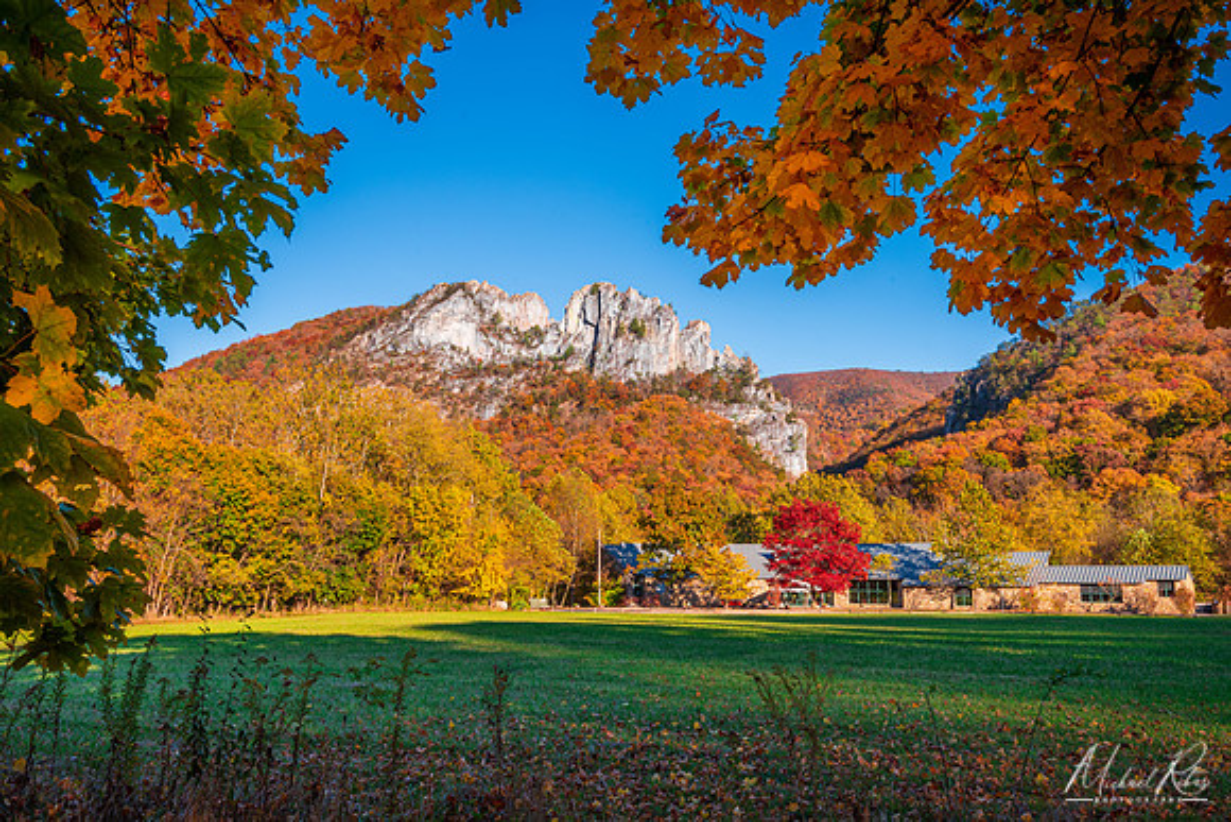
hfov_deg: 60.3
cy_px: 411
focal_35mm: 31
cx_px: 616
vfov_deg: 42.3
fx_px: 1060
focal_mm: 31
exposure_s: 1/60
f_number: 16
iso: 100
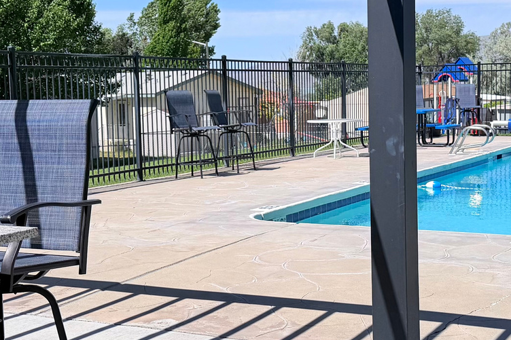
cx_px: 292
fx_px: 965
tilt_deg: -5.0
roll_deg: +1.3
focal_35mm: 68
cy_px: 157
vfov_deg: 20.0
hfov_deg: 29.6
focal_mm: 6.76
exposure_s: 1/9091
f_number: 1.78
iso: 80
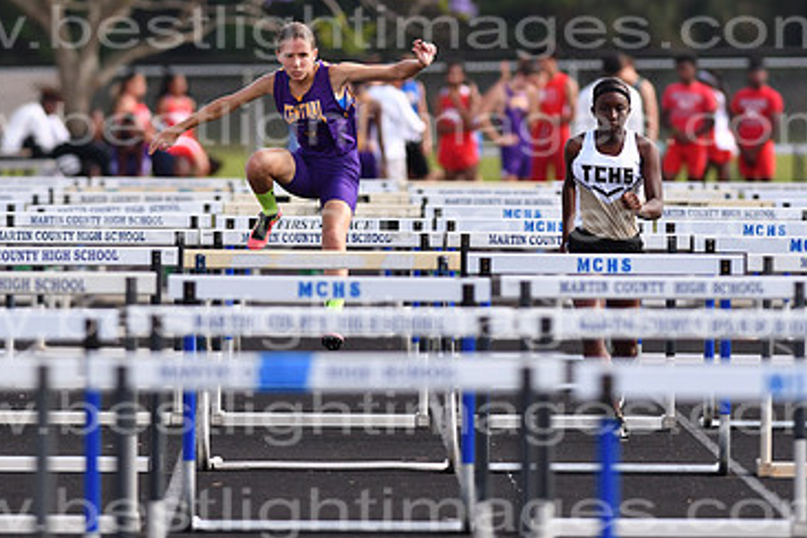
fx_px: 15982
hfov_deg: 2.9
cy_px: 177
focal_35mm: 713
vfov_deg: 1.9
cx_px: 346
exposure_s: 1/2000
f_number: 4
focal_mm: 300
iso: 400
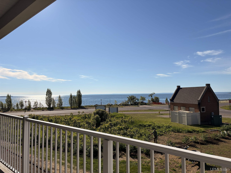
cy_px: 86
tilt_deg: +2.5
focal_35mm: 26
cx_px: 116
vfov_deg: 53.1
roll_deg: +0.9
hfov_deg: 67.3
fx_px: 174
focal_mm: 5.96
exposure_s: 1/8850
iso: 50
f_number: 1.6
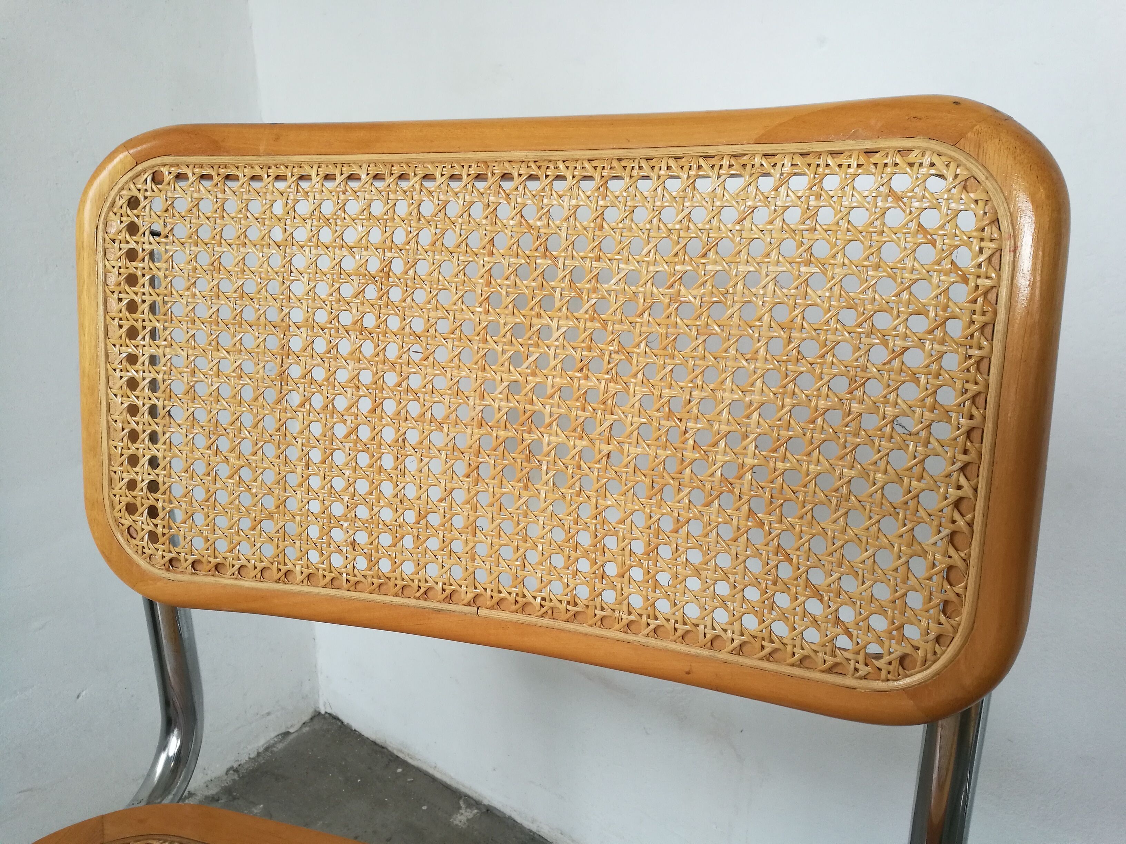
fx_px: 878
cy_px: 422
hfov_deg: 65.3
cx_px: 563
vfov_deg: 51.4
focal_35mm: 27
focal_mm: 4.5
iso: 125
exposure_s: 1/60
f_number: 2.2
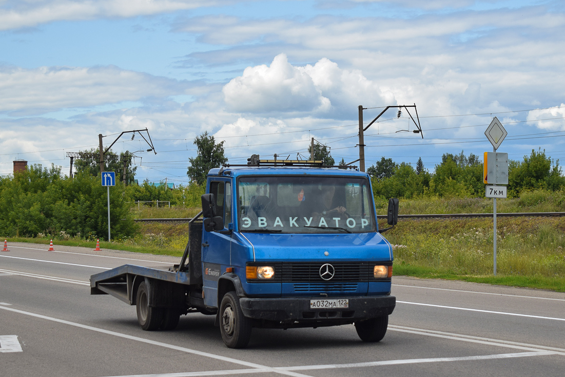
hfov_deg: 23.9
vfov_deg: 16.1
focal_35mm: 85
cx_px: 286
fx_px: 1334
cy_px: 199
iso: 200
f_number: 6.3
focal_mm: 52
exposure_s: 1/800
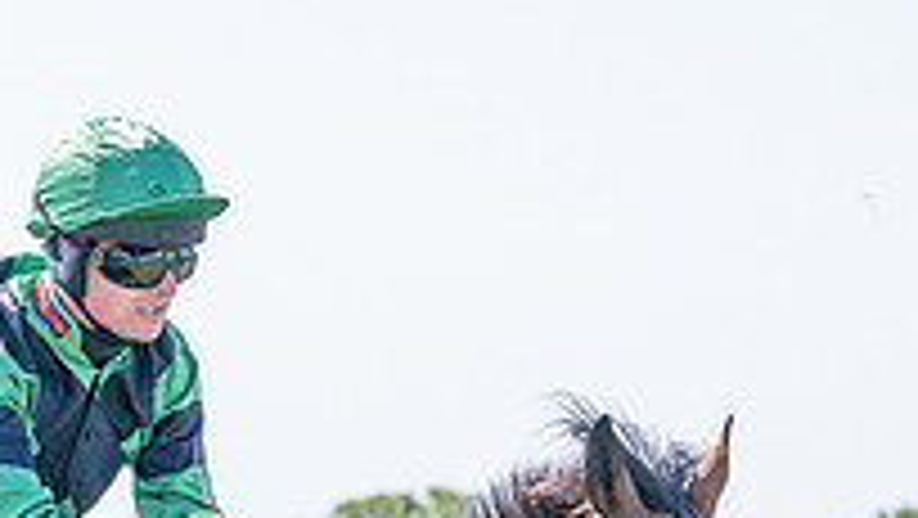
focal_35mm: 271
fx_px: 6600
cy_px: 881
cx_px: 290
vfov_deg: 4.5
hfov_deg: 8.0
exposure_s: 1/2000
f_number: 4
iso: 400
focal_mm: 70
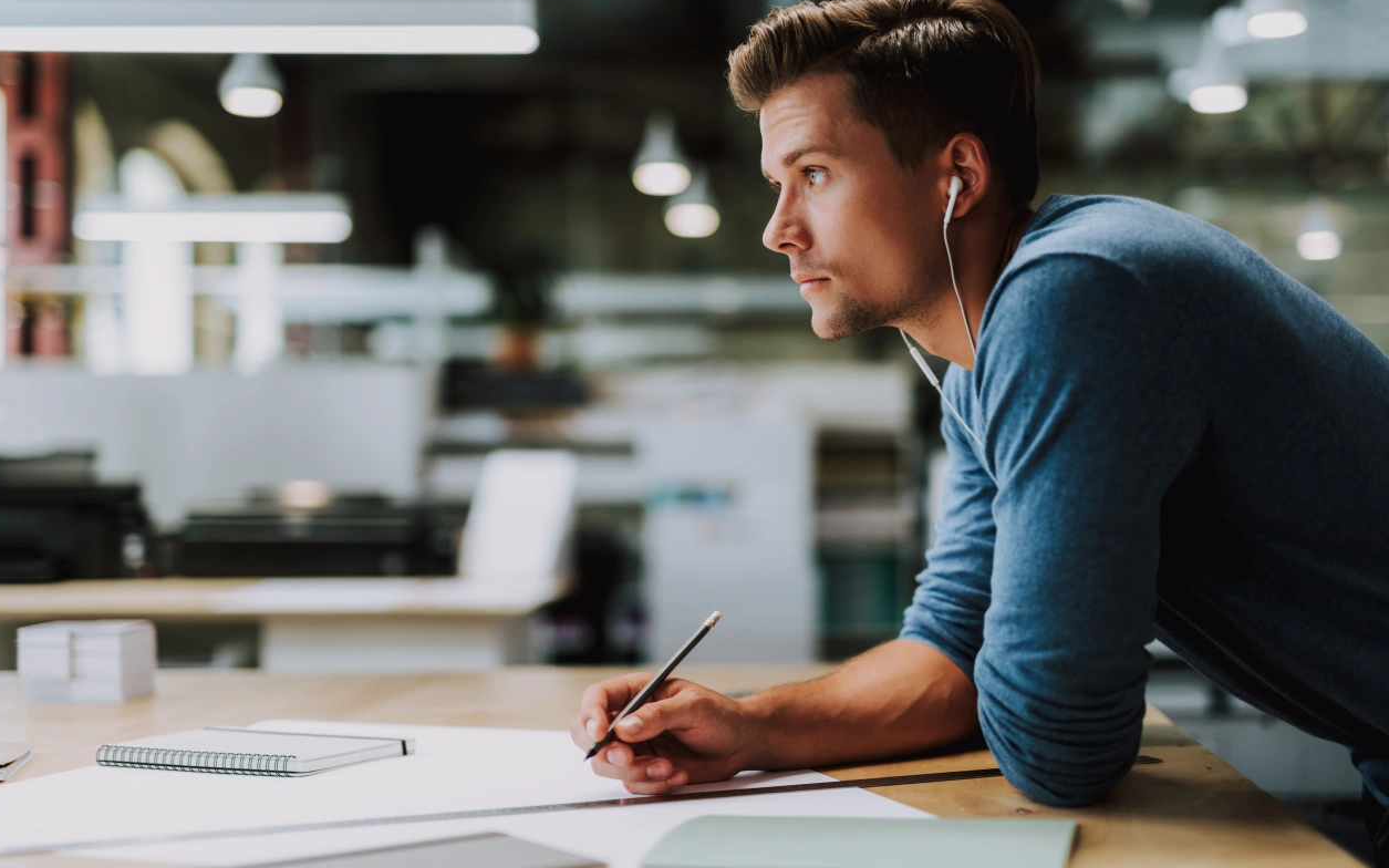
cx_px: 698
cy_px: 420
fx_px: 1968
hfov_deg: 38.9
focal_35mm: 52
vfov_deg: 24.9
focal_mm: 50
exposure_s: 1/200
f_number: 1.4
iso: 125
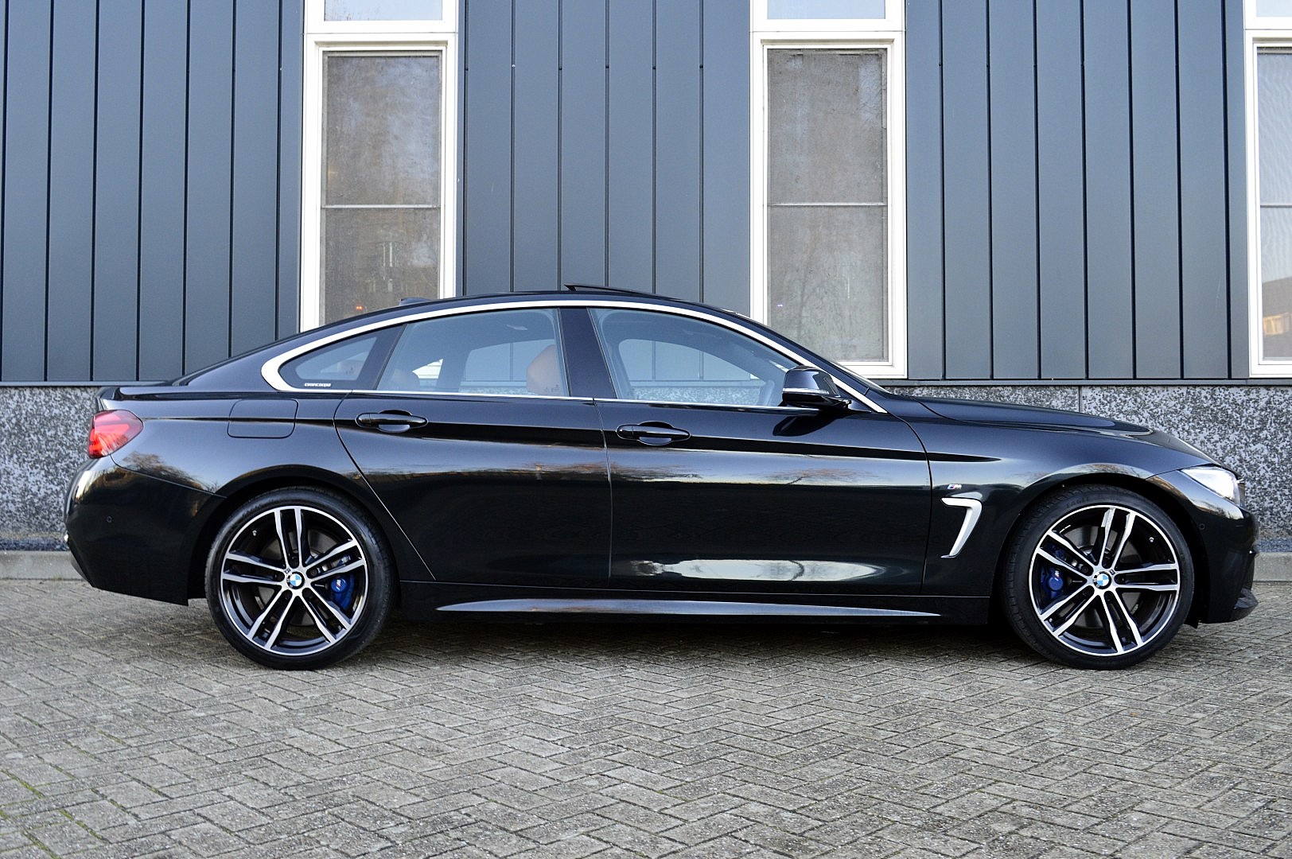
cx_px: 646
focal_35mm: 33
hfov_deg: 57.3
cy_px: 430
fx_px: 1183
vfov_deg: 39.9
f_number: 7.1
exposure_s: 1/60
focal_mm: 22
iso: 800
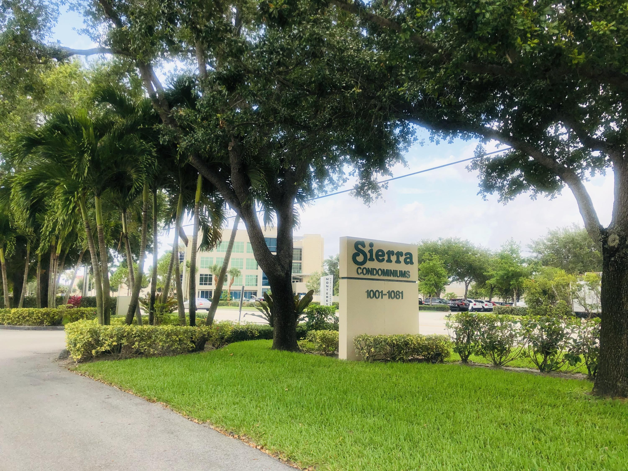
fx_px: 508
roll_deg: +0.0
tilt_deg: +7.8
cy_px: 236
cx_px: 314
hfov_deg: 63.4
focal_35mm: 28
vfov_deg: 49.7
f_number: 1.8
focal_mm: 4
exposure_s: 1/666
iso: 20
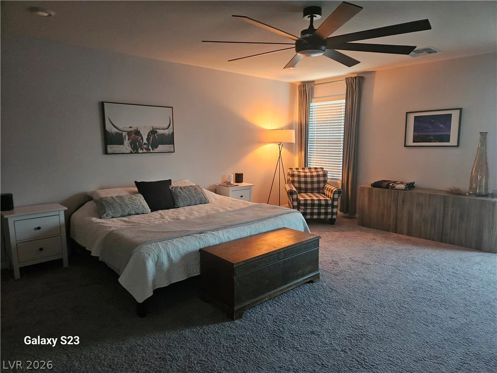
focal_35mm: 23
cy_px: 186
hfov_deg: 73.9
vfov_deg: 58.9
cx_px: 248
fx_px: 330
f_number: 1.8
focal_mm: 5.4
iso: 640
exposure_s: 1/30
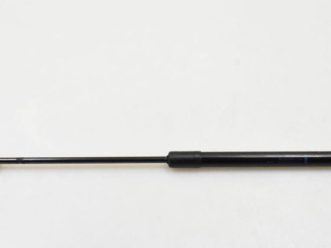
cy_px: 159
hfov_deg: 36.8
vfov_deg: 27.9
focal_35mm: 52
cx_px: 180
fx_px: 497
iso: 6400
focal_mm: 24
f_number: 10
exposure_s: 1/400
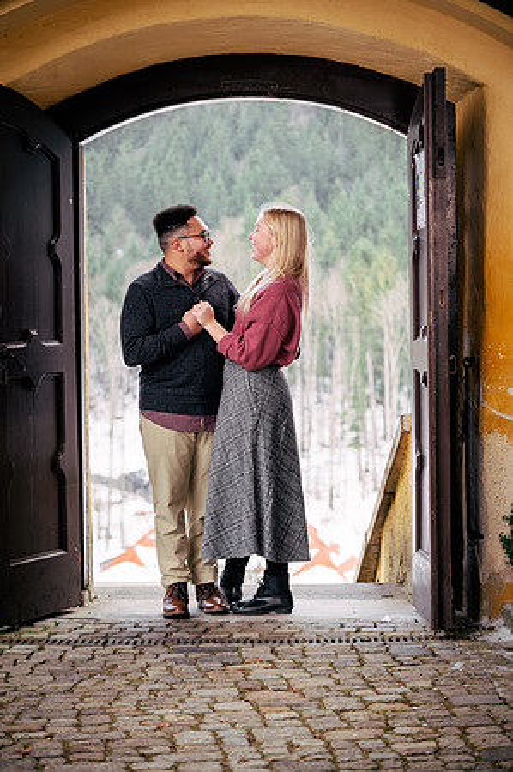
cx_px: 256
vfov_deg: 21.5
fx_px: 2035
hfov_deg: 14.4
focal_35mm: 95
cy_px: 386
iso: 250
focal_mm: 95
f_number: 5
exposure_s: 1/100
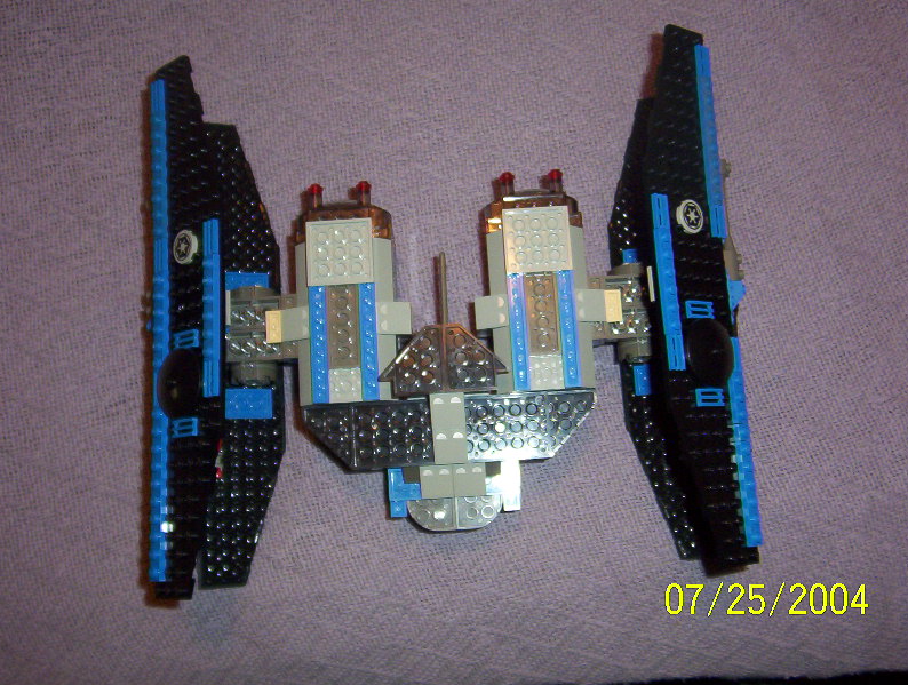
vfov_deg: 38.8
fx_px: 973
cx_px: 448
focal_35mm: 37
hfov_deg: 50.0
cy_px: 334
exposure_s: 1/30
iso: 140
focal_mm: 5.54
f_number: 2.76
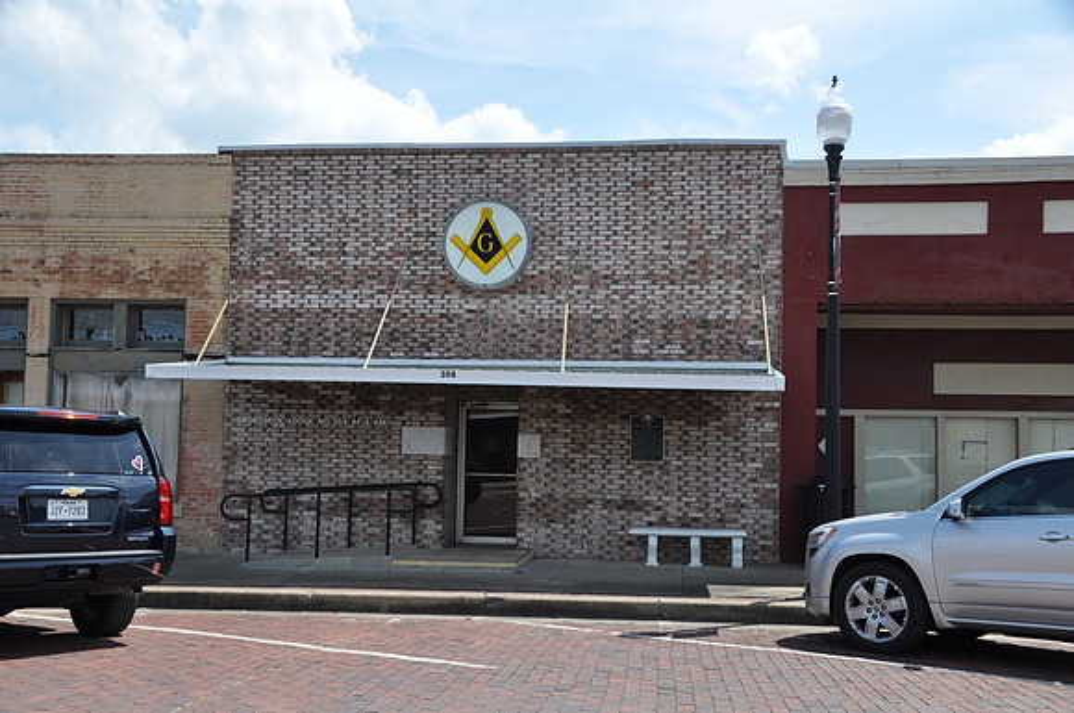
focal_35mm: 39
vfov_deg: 34.1
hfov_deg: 49.6
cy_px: 356
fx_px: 1162
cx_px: 537
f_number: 8
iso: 200
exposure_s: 1/250
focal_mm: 26
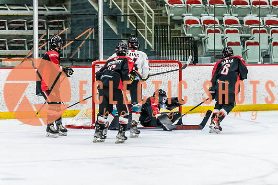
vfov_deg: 6.7
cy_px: 108
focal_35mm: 204
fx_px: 1578
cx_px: 180
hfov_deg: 10.1
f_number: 2.8
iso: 3200
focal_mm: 120
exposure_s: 1/640
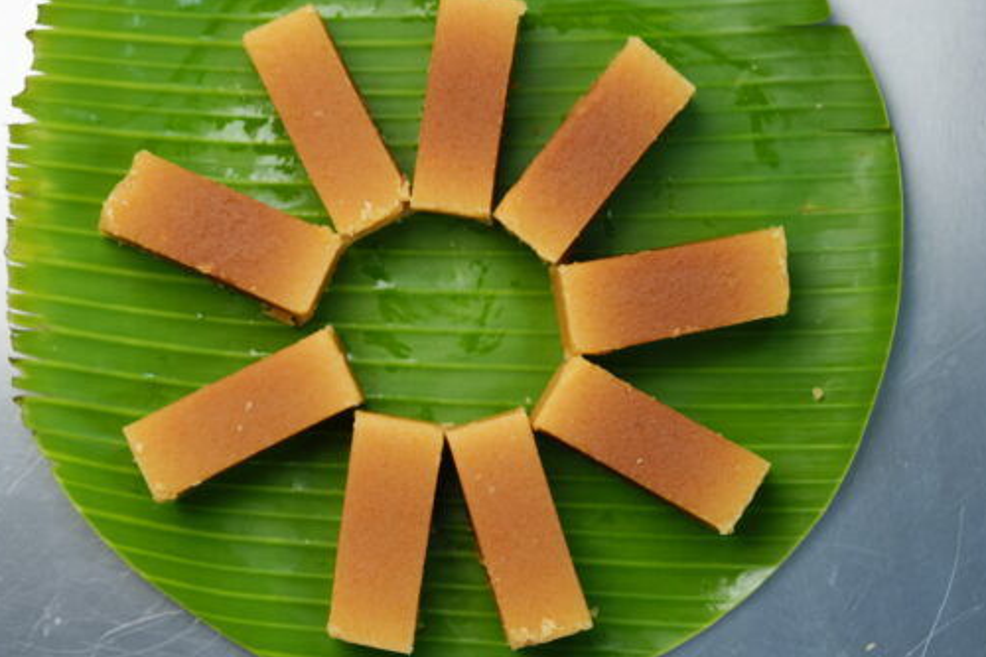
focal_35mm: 108
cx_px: 440
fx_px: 2957
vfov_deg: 12.7
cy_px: 341
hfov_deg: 18.9
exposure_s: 1/320
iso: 1000
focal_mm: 90
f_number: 3.5
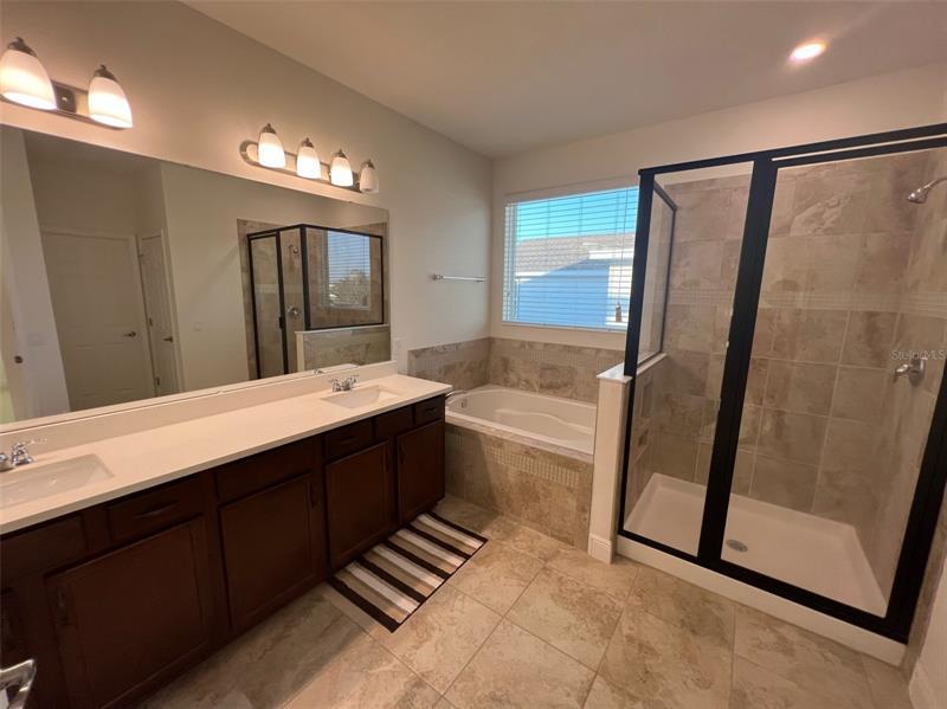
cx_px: 474
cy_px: 354
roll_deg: -1.0
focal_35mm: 13
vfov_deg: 89.9
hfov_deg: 106.2
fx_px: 355
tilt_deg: -9.5
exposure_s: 1/122
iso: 64
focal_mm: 1.57
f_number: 1.8
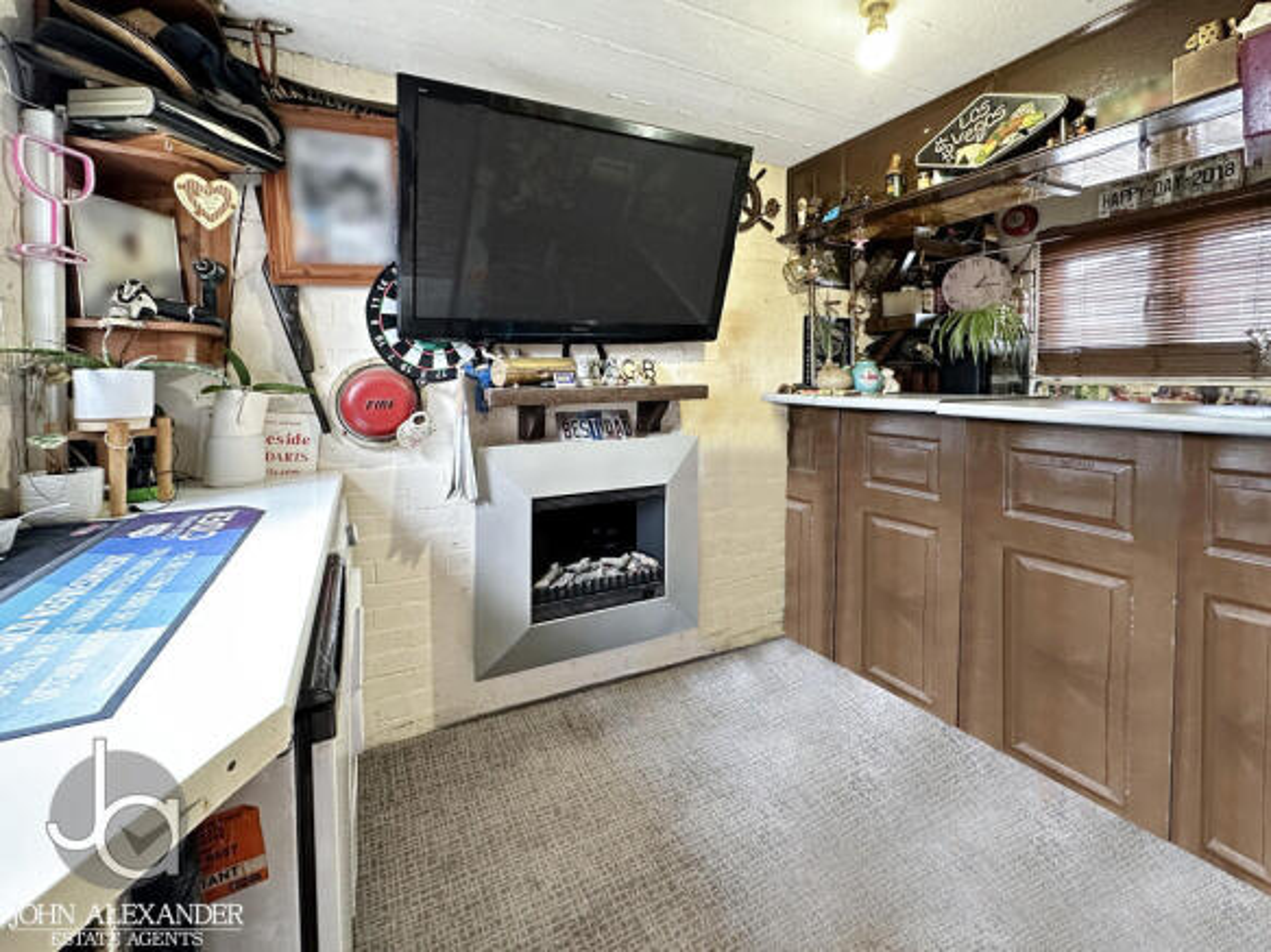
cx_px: 636
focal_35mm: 14
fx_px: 514
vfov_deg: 85.7
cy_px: 476
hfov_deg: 102.1
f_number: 2.2
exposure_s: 1/60
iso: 640
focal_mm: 2.22
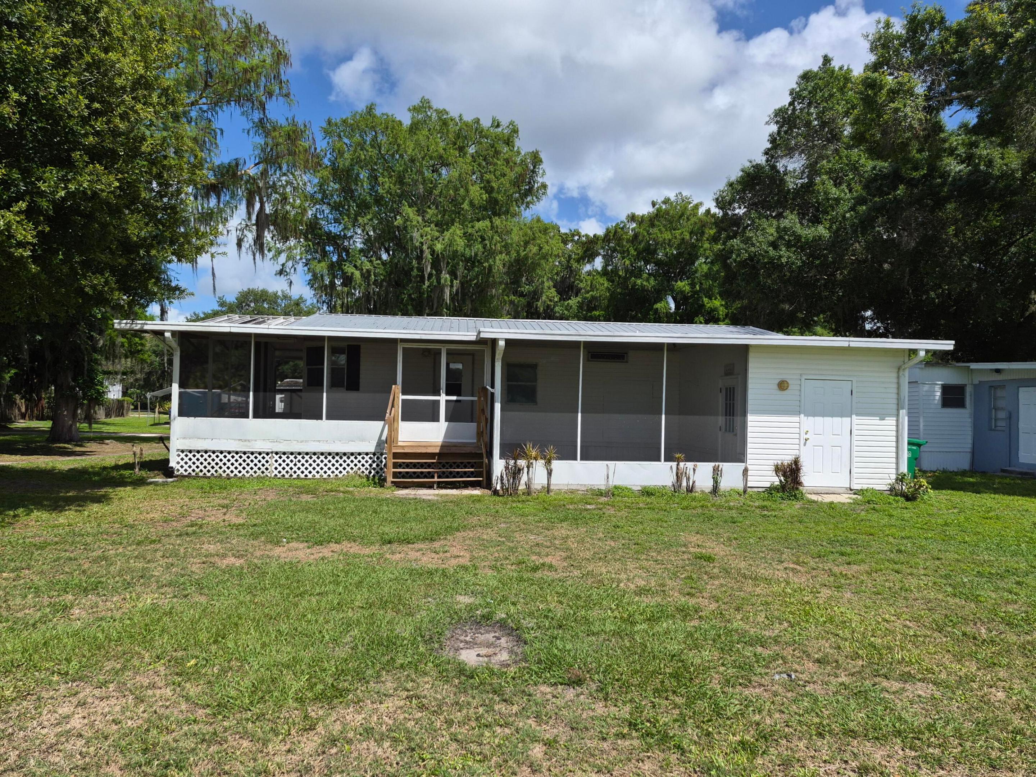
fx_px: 688
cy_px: 388
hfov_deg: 73.9
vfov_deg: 58.9
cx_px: 518
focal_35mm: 23
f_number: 1.8
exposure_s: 1/7552
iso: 80
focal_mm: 5.4
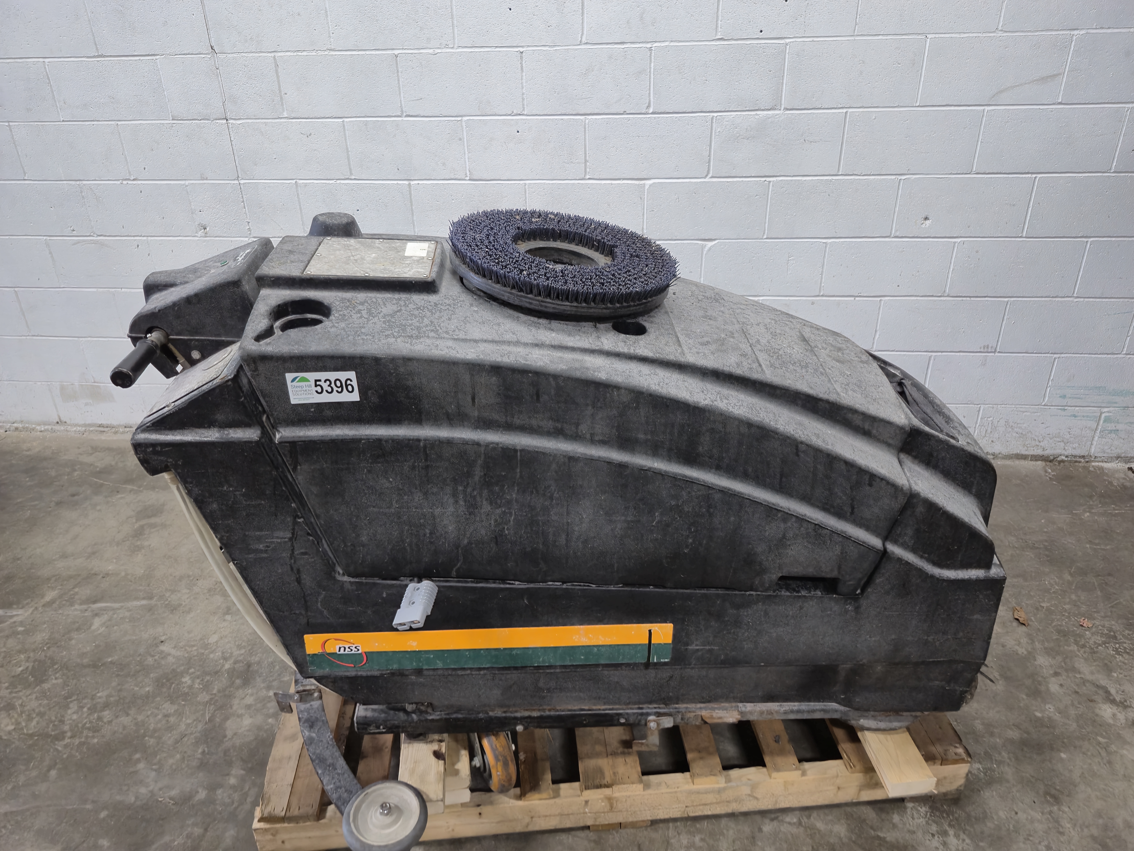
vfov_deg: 58.9
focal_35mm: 23
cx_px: 567
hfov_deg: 73.9
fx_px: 753
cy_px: 426
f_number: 1.8
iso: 200
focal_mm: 5.4
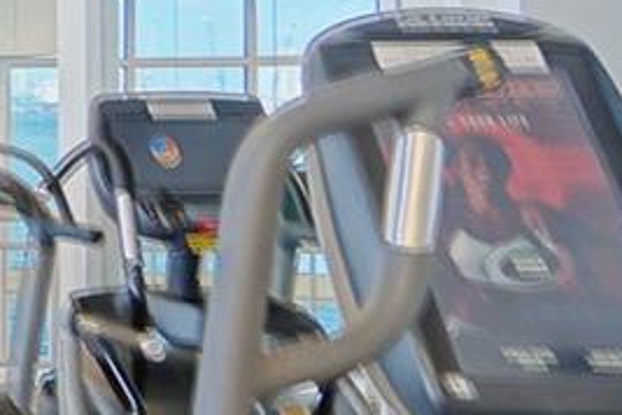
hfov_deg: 14.2
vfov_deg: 15.1
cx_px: -916
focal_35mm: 90
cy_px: 110
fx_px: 1555
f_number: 7.1
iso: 160
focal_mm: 10
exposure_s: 1/13
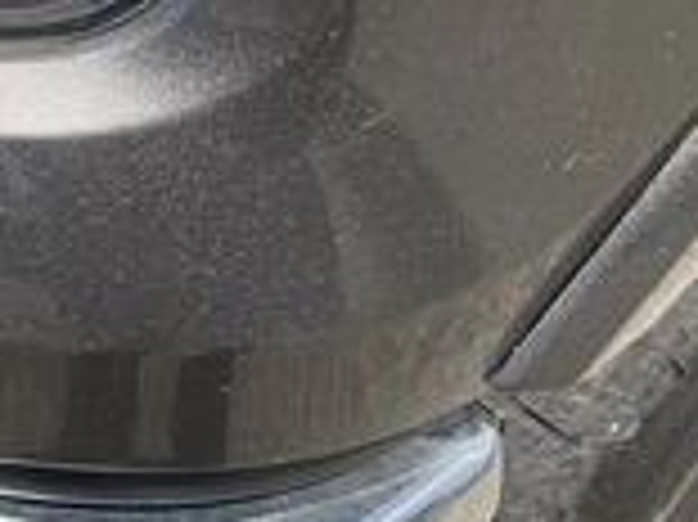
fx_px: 1511
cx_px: -180
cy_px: 166
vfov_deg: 19.5
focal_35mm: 75
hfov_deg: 23.4
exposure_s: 1/1730
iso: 25
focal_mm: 3
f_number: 1.8
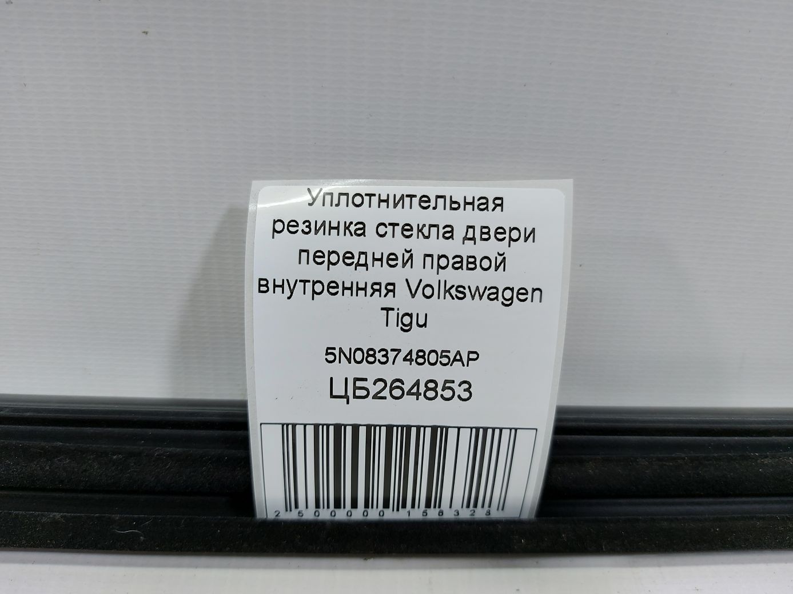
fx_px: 550
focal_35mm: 24
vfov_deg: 56.8
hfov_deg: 71.6
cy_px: 297
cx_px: 396
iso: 64
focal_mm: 5.23
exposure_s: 1/50
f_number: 1.8
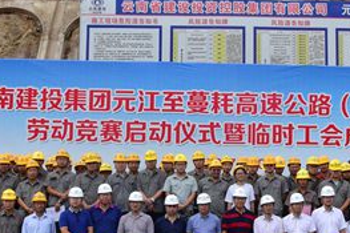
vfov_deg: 18.9
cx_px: 258
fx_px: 700
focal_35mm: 72
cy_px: 111
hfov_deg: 27.7
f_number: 7.1
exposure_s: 1/3200
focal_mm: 18
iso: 800
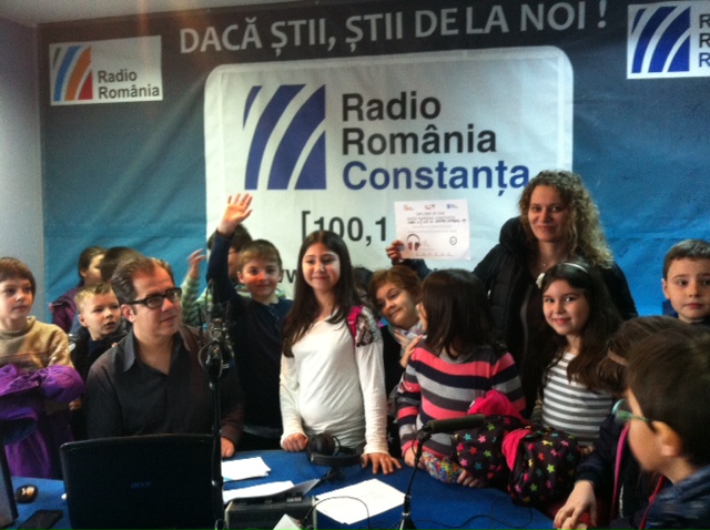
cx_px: 355
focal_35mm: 35
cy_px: 265
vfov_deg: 40.6
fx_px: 717
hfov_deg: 52.7
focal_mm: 3.85
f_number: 2.8
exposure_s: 1/15
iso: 200
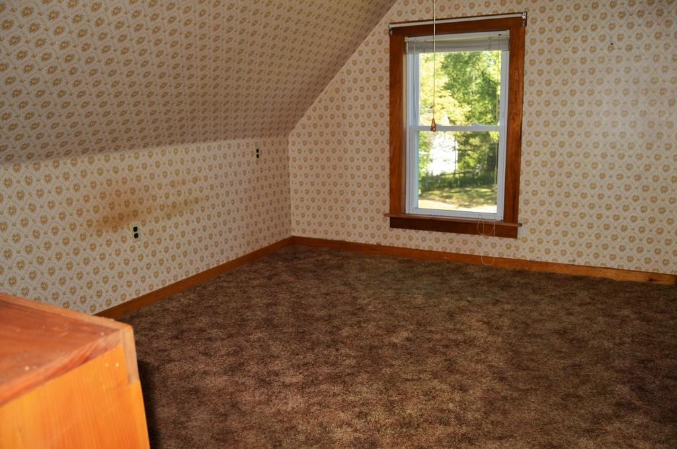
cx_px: 338
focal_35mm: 27
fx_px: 507
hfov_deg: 67.4
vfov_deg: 47.8
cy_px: 224
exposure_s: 1/200
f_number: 3.5
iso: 100
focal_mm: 18
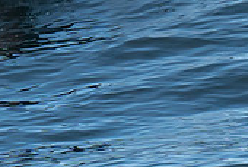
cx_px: 167
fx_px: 13712
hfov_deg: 1.0
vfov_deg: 0.7
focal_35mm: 1987
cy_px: -82
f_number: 4.5
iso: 400
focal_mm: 191
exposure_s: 1/1250
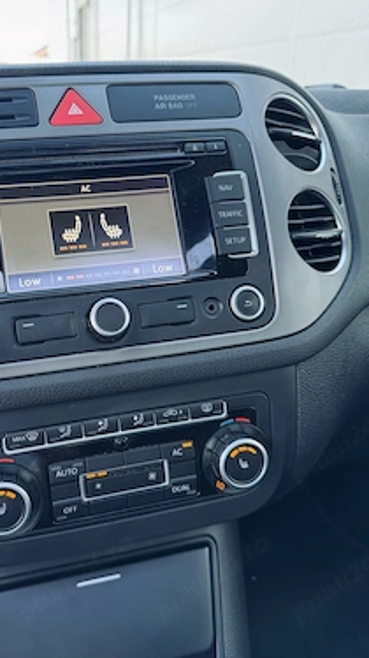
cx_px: 111
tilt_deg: -25.5
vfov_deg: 67.9
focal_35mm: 28
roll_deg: -0.5
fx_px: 488
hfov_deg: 40.7
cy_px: 325
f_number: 1.78
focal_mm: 6.76
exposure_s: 1/121
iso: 160
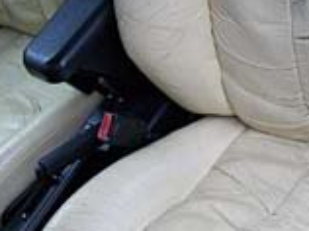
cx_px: 227
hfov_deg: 24.2
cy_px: 28
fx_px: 713
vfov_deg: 18.1
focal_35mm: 80
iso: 64
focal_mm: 6
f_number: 2.7
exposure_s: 1/80
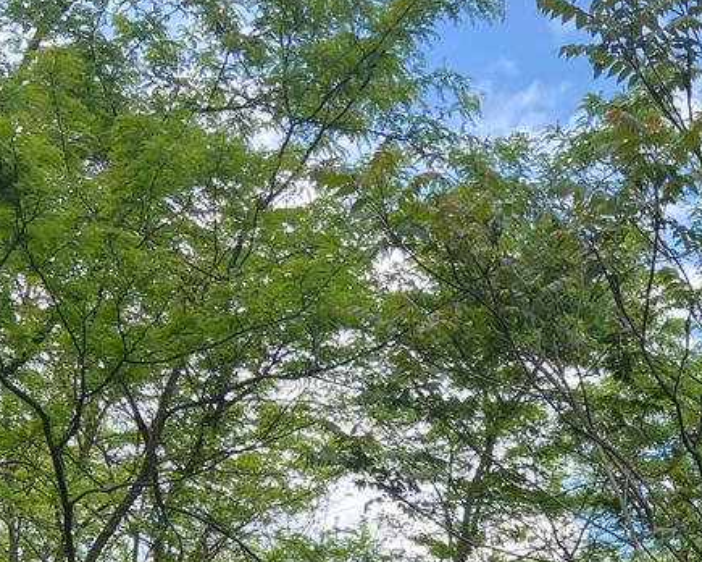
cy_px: 698
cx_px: 975
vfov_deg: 17.3
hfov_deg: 20.3
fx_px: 1745
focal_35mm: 84
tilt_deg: +8.7
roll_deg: -1.0
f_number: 1.8
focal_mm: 4.25
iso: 32
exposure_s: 1/752
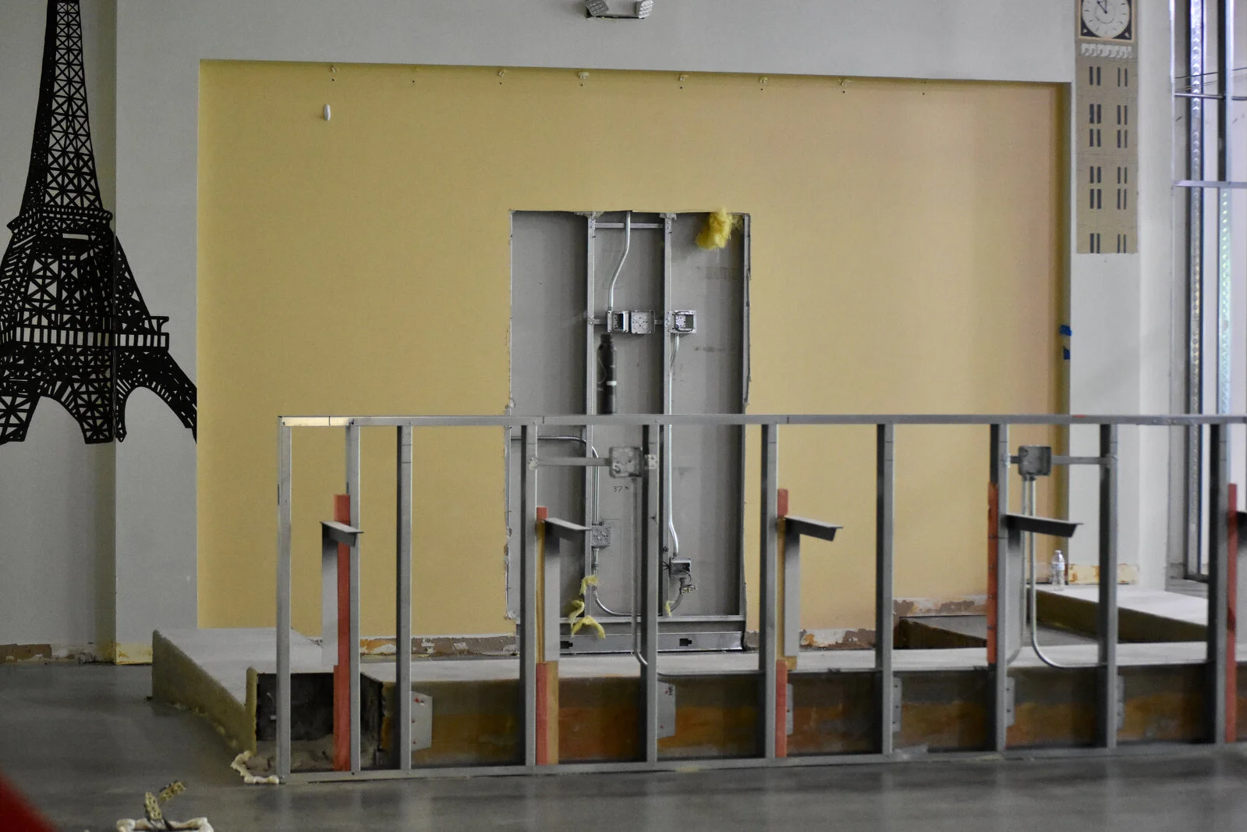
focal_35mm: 82
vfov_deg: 16.6
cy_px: 416
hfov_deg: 24.6
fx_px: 2857
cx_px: 624
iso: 4000
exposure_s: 1/60
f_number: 4.2
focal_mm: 55
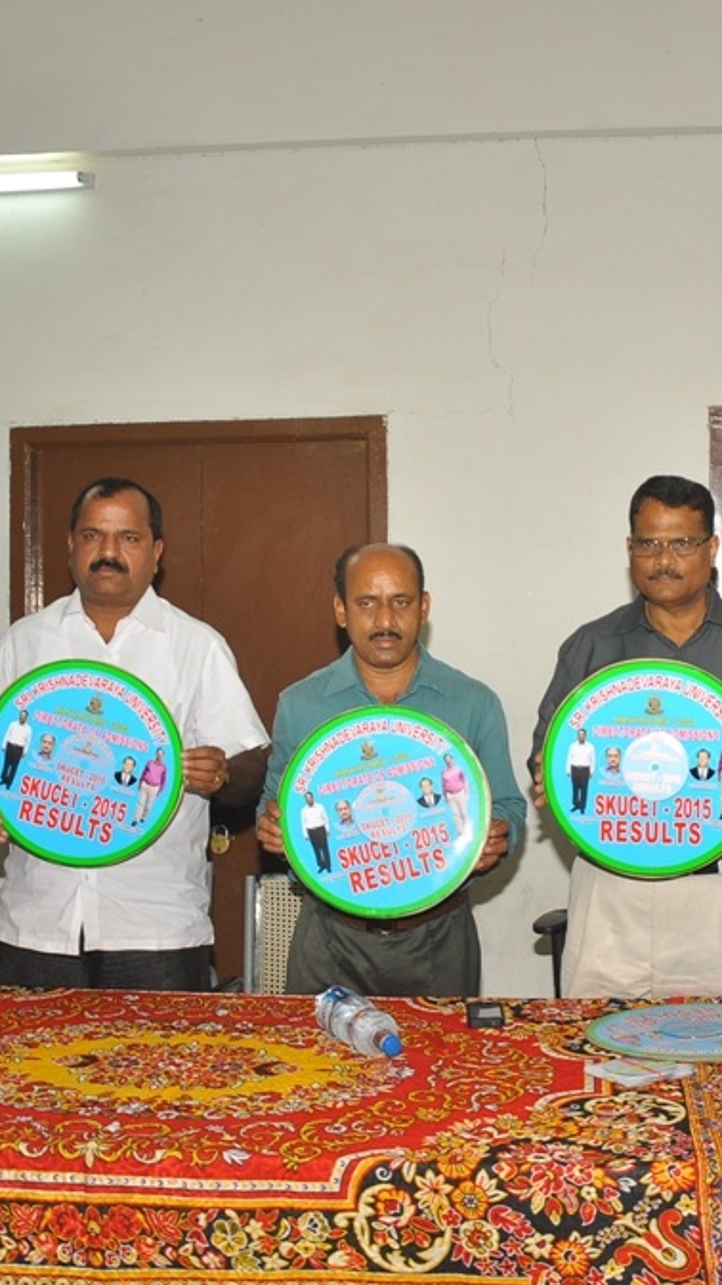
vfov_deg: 47.4
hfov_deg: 27.2
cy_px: 638
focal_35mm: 43
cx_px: 563
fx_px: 1465
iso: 400
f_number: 3.5
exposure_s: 1/125
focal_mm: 18
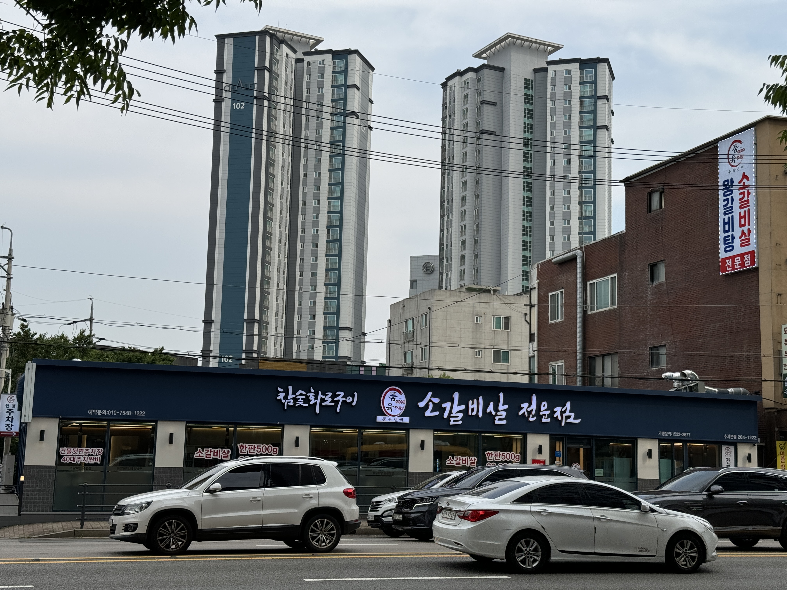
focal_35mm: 48
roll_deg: -1.0
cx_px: 394
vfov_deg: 30.3
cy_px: 295
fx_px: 1091
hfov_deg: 39.7
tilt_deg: +8.7
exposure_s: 1/3257
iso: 64
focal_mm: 6.76
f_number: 1.78
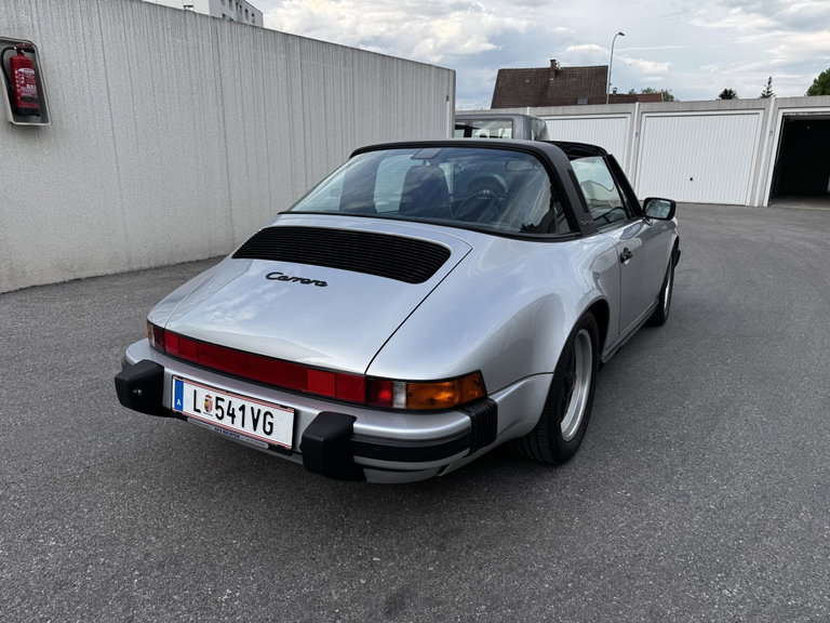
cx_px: 415
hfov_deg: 71.6
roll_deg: -0.7
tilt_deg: -16.3
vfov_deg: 56.8
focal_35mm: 24
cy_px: 312
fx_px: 575
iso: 80
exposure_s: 1/1131
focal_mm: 6.76
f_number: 1.78
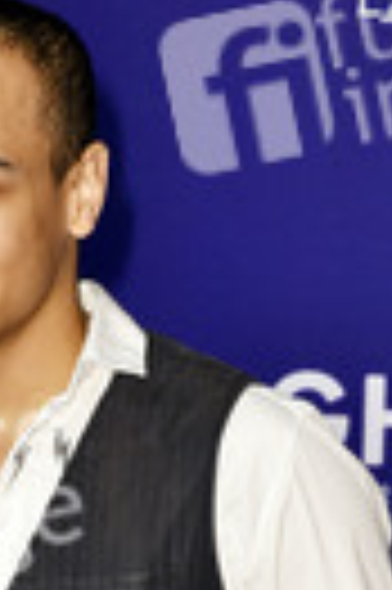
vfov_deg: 7.1
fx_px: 4732
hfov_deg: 4.7
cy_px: 743
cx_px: -18
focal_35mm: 289
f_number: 6.3
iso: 800
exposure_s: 1/200
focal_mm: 95
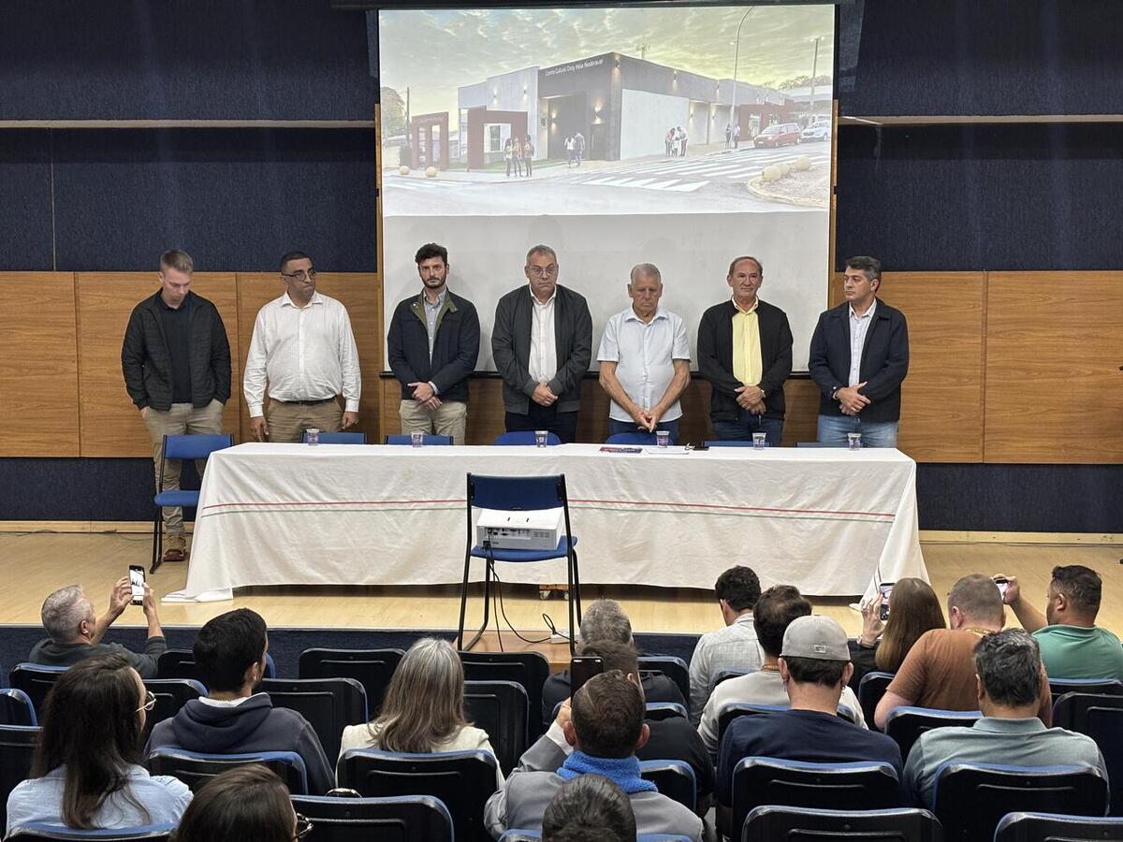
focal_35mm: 52
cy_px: 421
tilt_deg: -5.3
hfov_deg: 36.8
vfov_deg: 28.0
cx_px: 562
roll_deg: +0.3
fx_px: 1687
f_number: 1.6
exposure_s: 1/60
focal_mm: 5.96
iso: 160
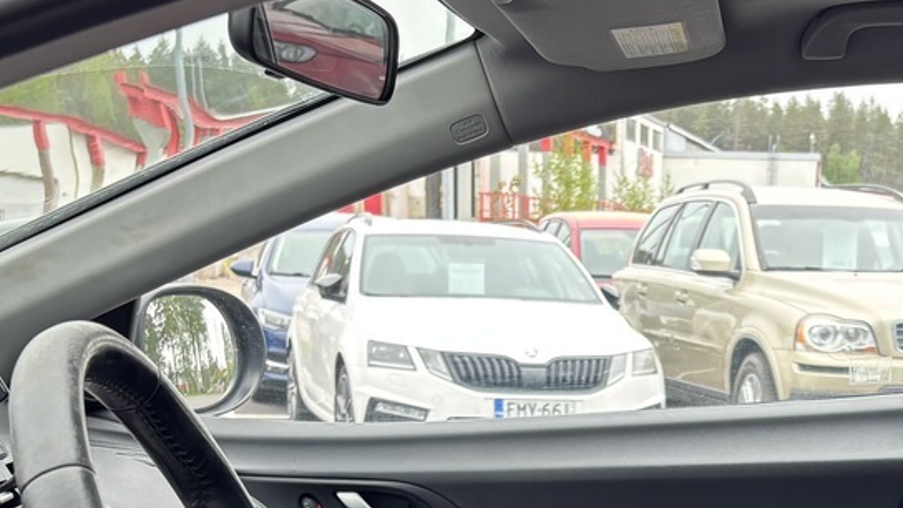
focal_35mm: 75
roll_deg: -1.4
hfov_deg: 27.9
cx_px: 642
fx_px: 1796
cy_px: 802
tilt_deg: -17.2
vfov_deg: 14.8
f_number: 1.6
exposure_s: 1/121
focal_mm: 5.96
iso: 64
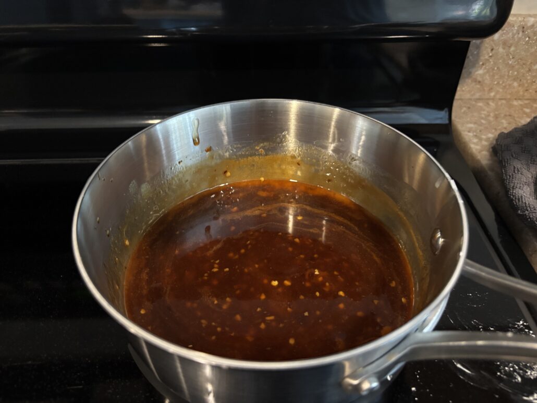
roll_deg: -0.2
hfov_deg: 67.3
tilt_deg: -41.5
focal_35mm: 26
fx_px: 403
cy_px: 202
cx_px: 268
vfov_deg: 53.1
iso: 800
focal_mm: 5.96
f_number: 1.6
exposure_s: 1/30
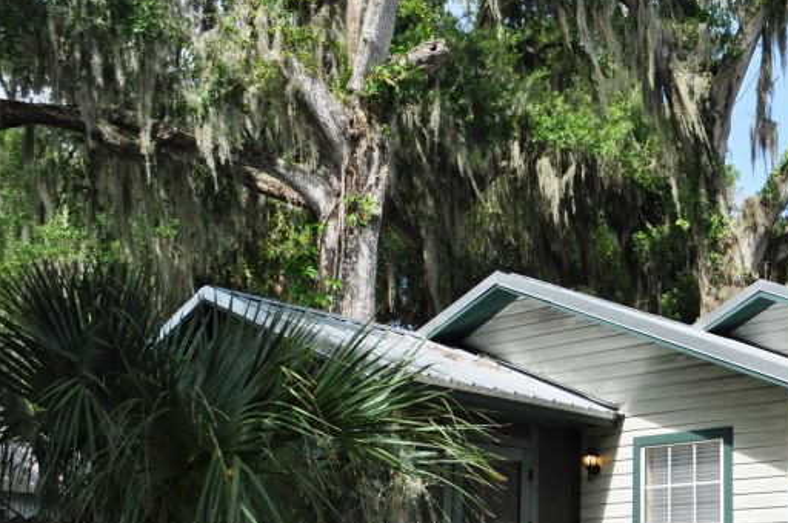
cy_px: 441
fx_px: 1180
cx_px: 686
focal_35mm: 54
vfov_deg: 24.5
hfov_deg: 35.1
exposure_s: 1/160
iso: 200
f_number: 6.3
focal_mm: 18
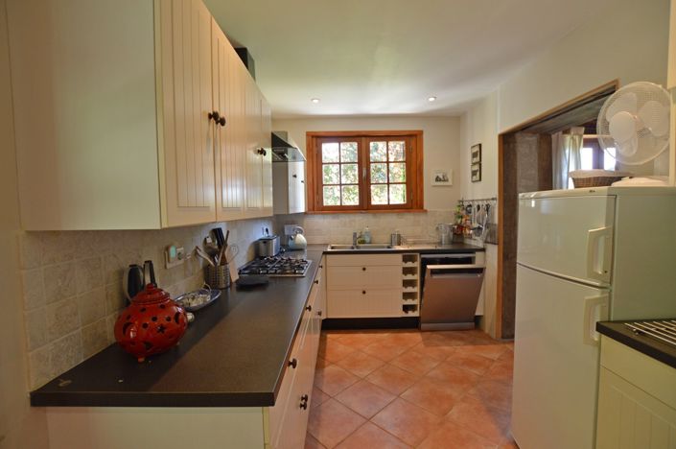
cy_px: 224
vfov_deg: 77.2
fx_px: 281
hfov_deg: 100.5
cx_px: 338
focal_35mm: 15
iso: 500
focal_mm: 10
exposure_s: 1/60
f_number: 3.5
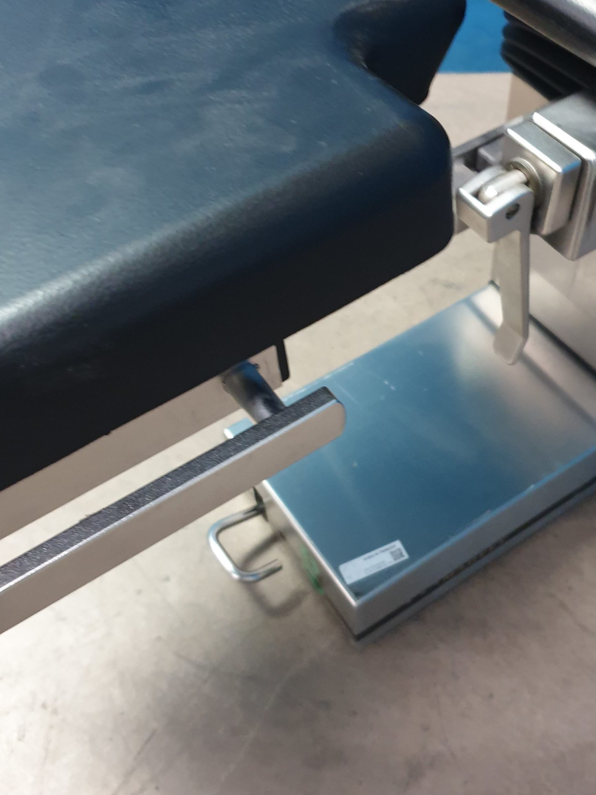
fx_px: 781
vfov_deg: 53.7
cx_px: 354
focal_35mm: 34
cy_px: 460
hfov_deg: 41.6
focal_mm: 4.3
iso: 250
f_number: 1.5
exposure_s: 1/17
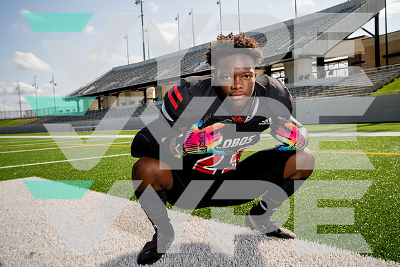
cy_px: 134
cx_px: 200
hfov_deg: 60.3
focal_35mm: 31
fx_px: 345
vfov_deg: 42.3
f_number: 7.1
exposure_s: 1/250
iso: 100
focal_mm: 31
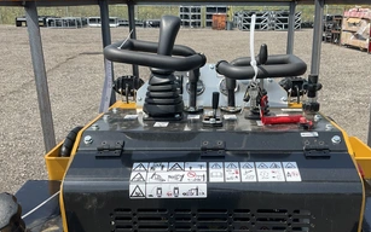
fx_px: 405
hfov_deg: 49.1
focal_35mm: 40
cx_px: 210
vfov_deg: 31.9
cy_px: 139
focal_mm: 3
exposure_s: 1/1076
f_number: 1.8
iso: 25
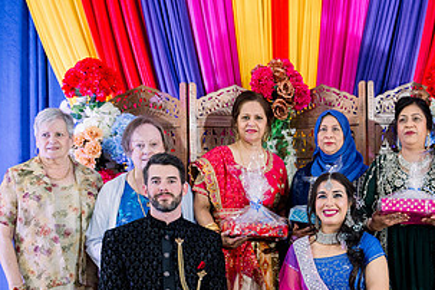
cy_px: 243
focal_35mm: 65
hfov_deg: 30.3
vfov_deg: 20.6
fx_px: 785
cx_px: 340
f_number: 2.8
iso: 1250
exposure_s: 1/125
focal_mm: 34
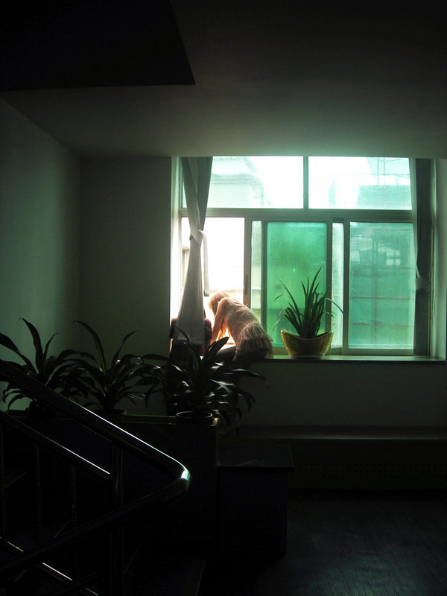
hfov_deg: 37.7
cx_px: 224
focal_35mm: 38
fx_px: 654
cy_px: 298
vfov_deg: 49.0
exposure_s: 1/125
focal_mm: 7.8
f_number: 2.8
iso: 64
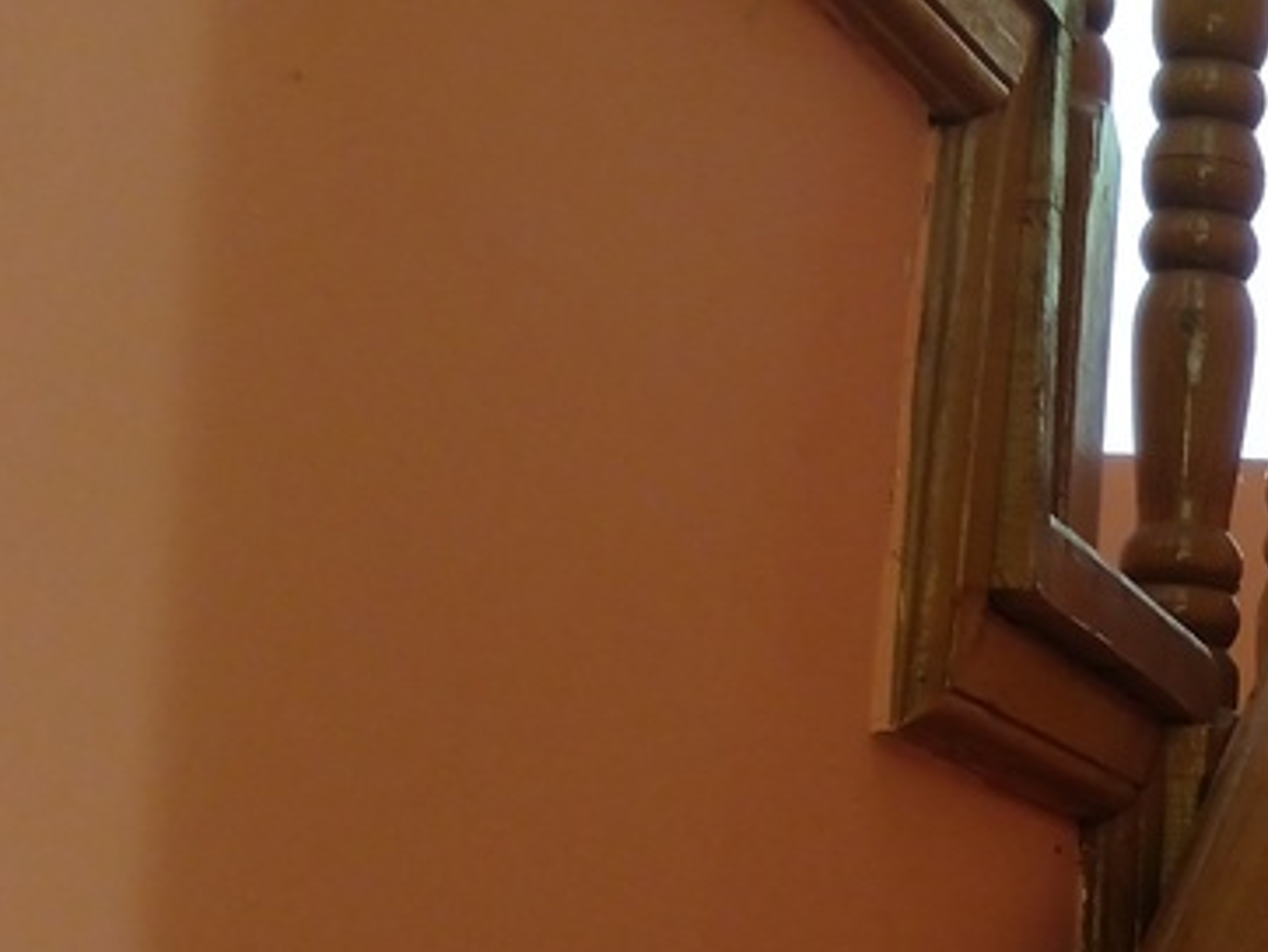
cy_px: 850
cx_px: 2067
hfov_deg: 16.2
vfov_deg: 13.6
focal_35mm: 108
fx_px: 3959
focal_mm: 4.95
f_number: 1.9
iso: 400
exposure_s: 1/50
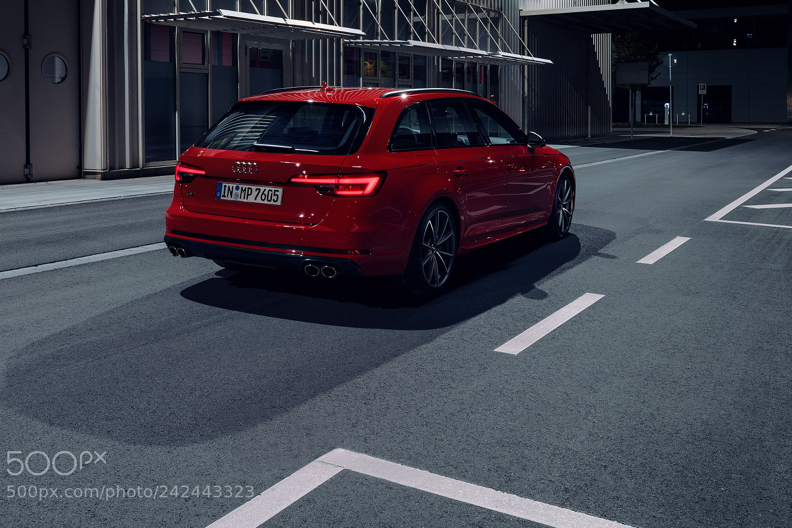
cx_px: 403
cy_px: 247
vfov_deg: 35.0
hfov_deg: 50.7
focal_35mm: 38
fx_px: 836
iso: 100
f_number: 11
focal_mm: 35
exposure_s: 3.2
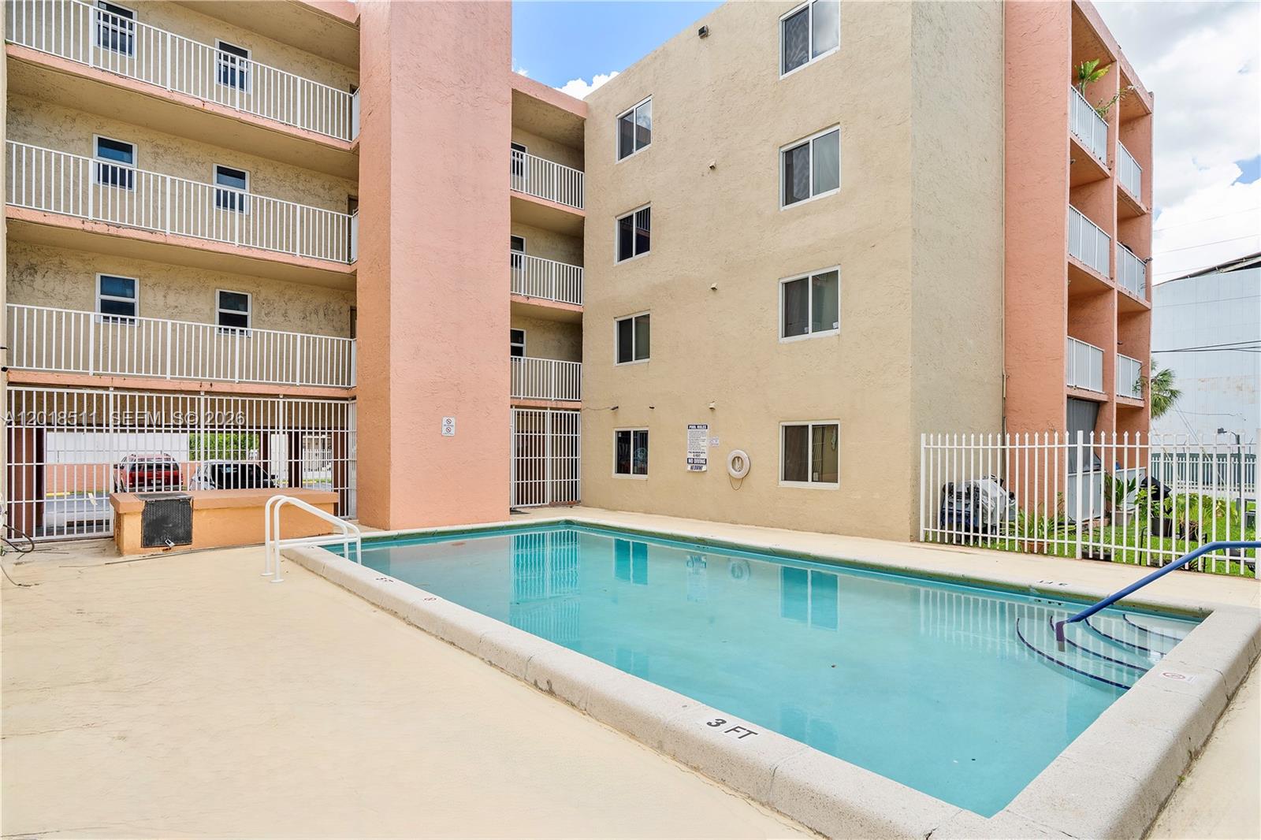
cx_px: 630
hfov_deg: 90.0
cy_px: 420
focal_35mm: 18
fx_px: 630
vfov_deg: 67.4
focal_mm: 18
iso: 100
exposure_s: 1/50
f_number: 10
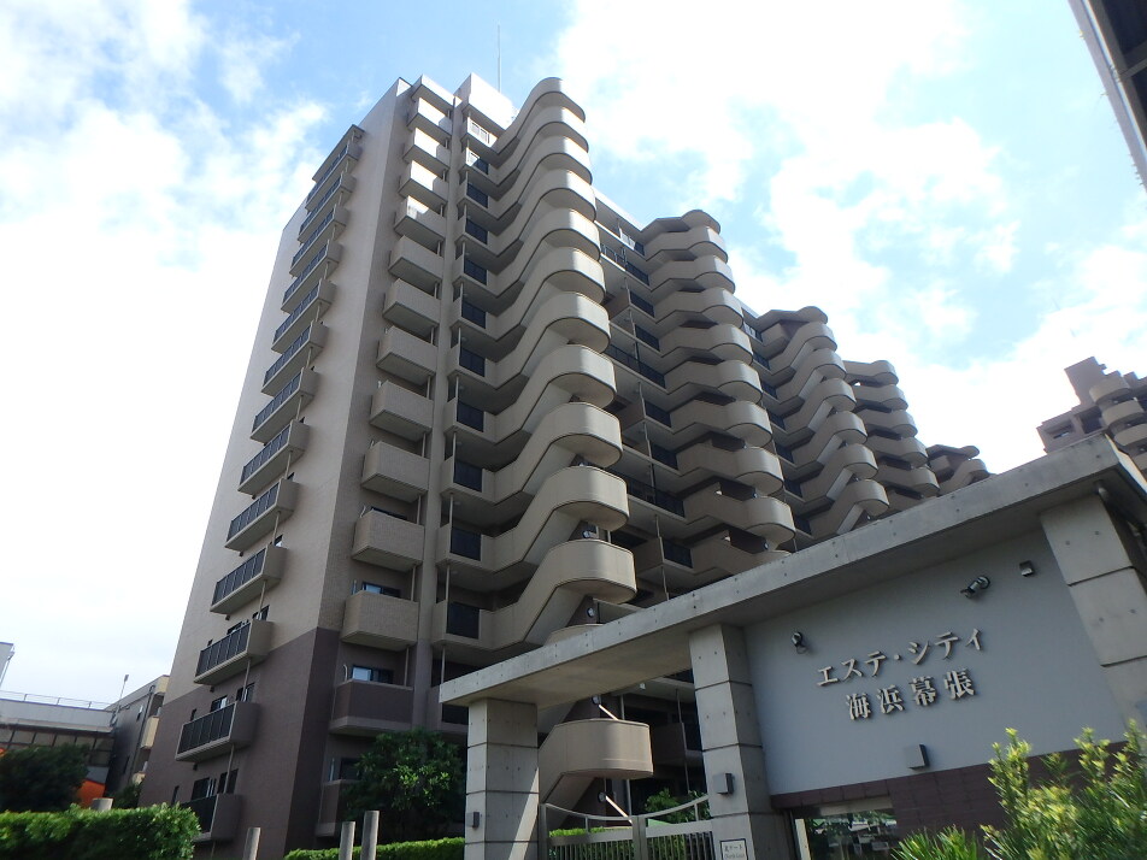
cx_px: 574
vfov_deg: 63.4
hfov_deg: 79.0
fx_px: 696
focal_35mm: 21
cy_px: 430
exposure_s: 1/1000
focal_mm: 3.7
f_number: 3.5
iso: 125
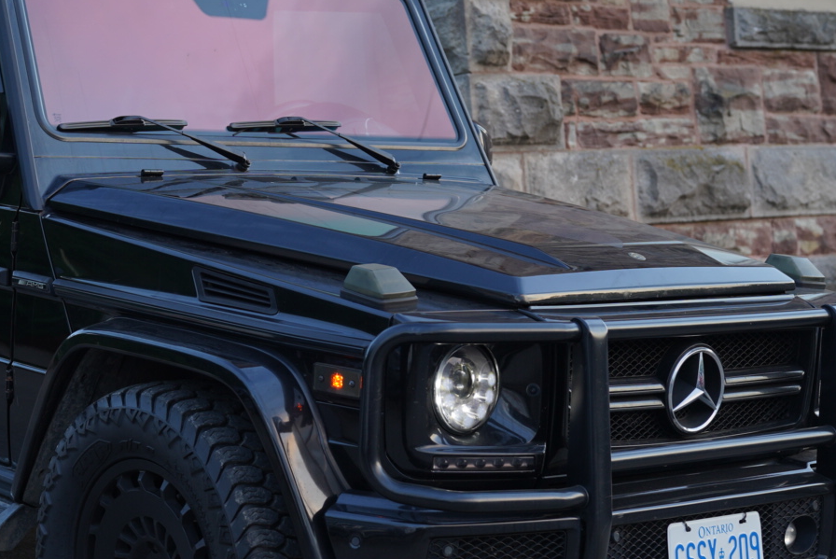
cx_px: 227
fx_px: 1929
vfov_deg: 16.5
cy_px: 275
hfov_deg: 24.2
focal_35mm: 83
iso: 160
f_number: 3.5
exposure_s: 1/60
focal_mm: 46
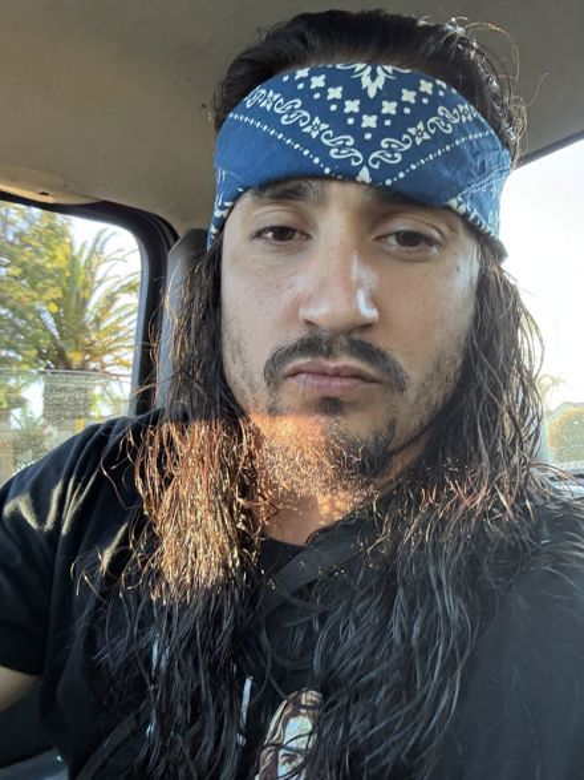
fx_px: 675
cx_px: 292
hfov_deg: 46.8
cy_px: 390
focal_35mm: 30
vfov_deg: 60.0
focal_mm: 2.69
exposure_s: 1/60
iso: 80
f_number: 1.9
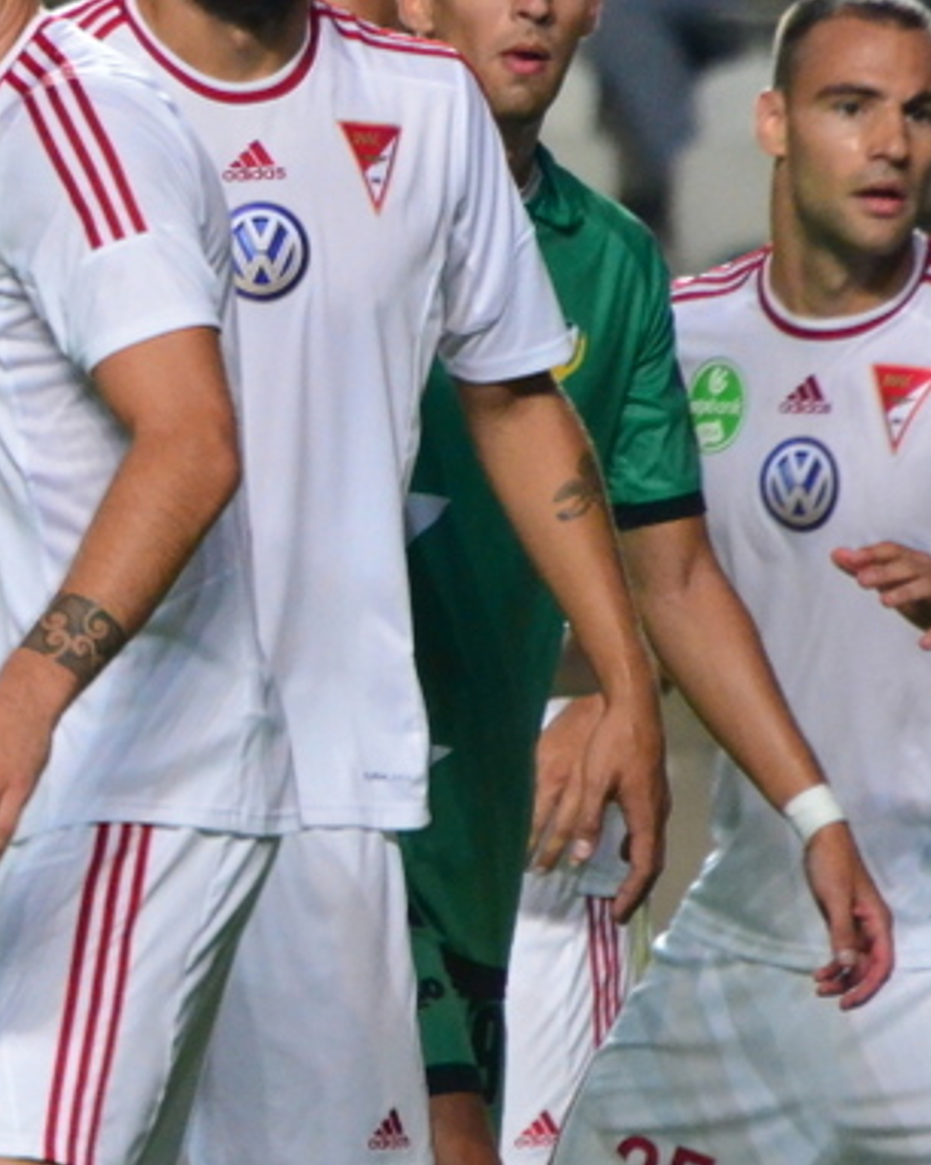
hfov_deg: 1.2
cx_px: -277
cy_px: 357
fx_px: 45535
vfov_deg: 1.5
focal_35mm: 1321
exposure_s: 1/320
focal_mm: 300
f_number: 5.6
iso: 3200
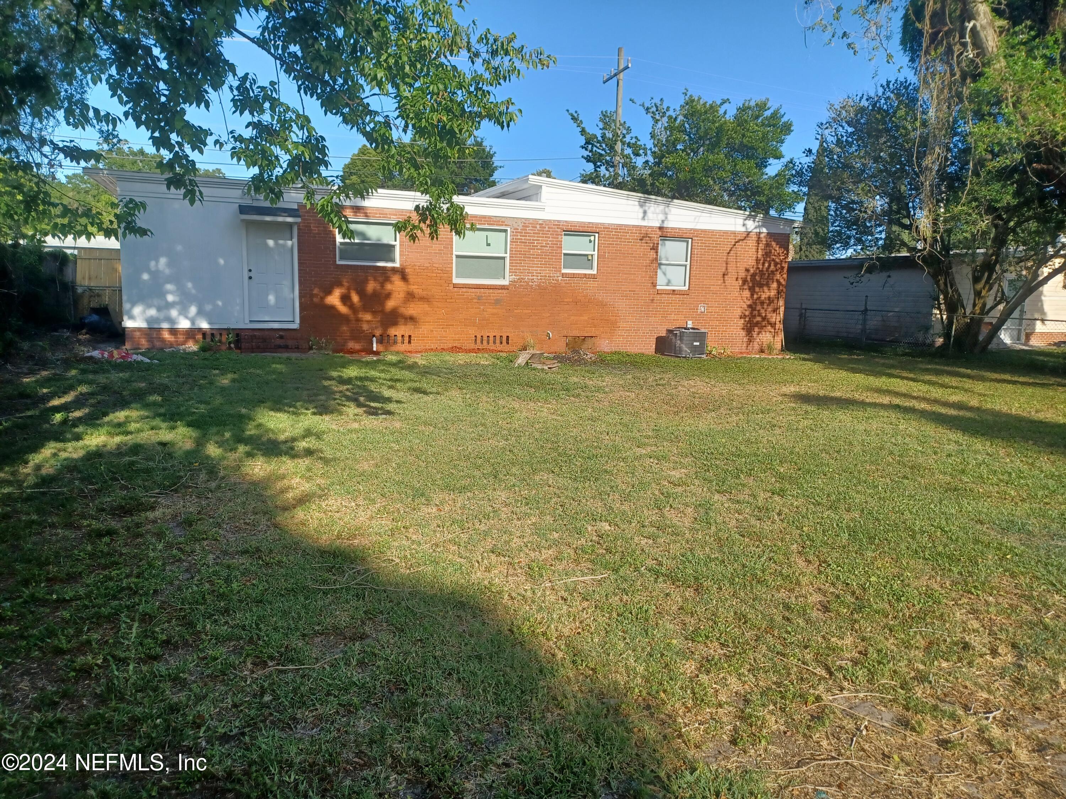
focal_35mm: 25
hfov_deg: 69.4
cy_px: 400
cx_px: 533
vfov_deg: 54.9
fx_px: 770
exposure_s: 1/235
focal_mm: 4.6
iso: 32
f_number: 1.8
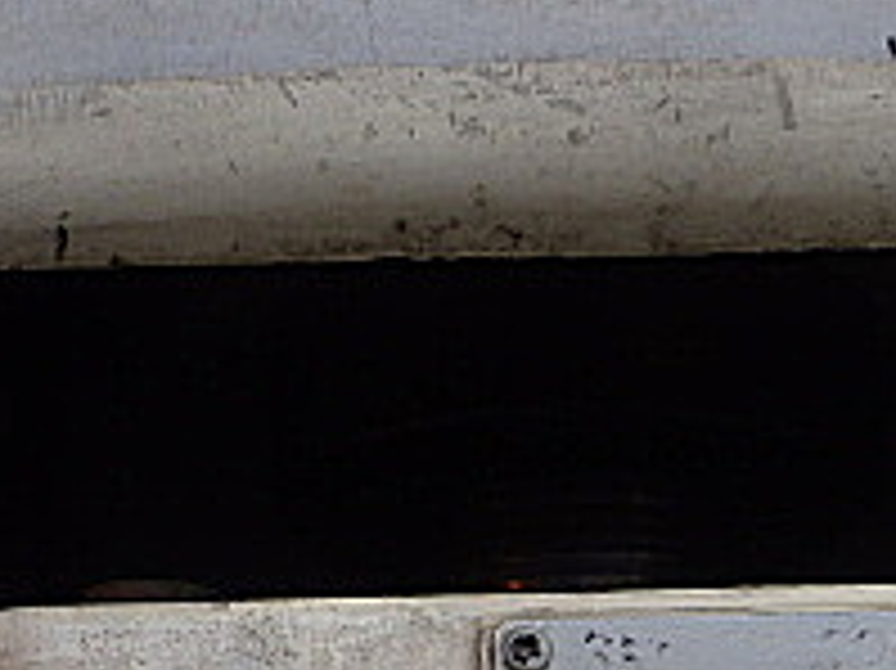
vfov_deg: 15.7
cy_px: 827
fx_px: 2328
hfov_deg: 21.7
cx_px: 612
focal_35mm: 90
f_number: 3.5
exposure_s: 1/45
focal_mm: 5
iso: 125
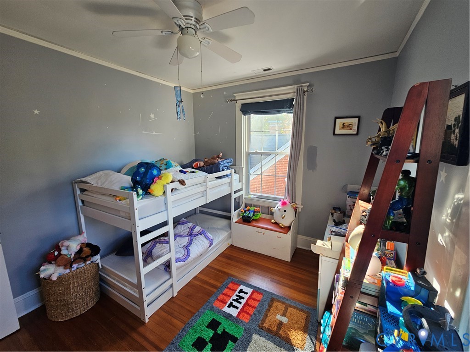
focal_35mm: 13
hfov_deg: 106.2
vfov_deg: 89.9
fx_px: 177
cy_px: 176
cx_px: 235
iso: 64
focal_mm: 2.2
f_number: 2.2
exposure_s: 1/60
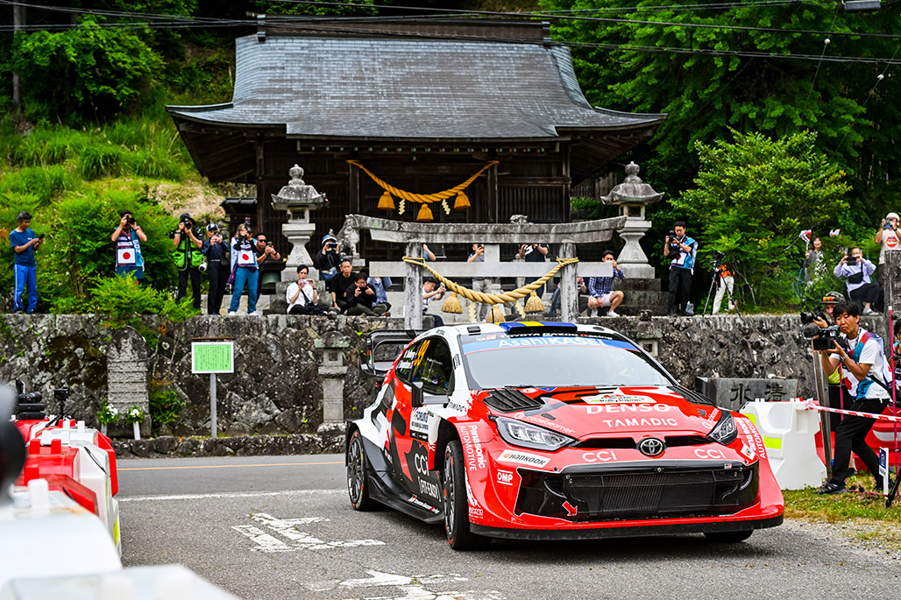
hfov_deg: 39.6
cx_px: 450
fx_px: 1251
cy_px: 300
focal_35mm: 50
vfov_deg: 27.0
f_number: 5.6
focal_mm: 50
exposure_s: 1/1600
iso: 800
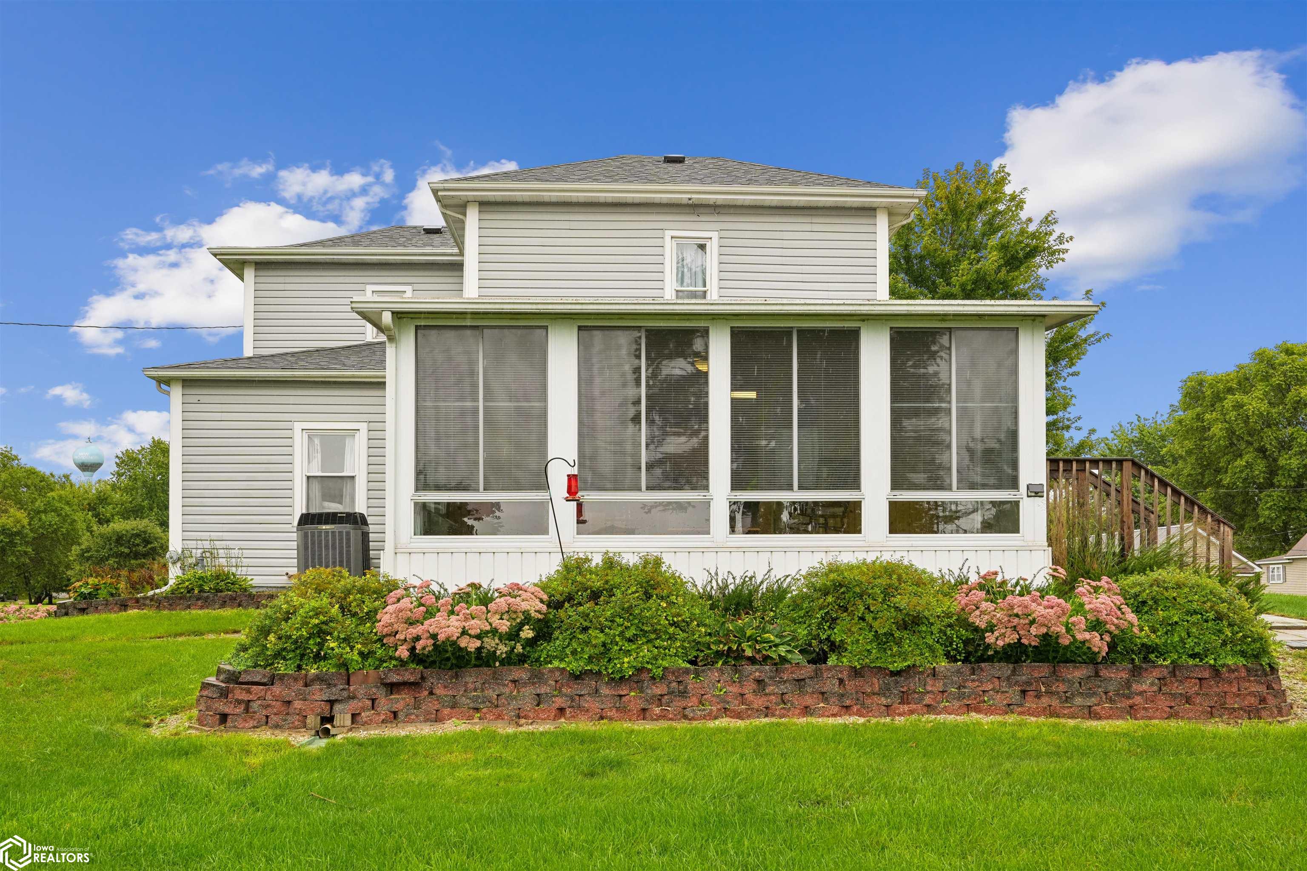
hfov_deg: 54.4
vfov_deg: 37.9
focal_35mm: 35
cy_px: 436
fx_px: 1271
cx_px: 654
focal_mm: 35
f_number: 9
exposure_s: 1/320
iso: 800
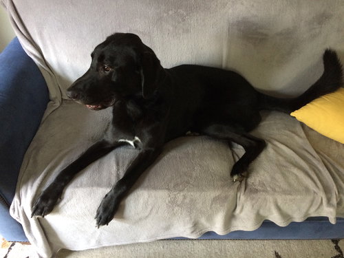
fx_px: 288
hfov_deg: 61.7
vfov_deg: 48.2
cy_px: 129
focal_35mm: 29
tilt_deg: -49.3
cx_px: 172
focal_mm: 4.15
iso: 250
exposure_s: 1/17
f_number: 2.2
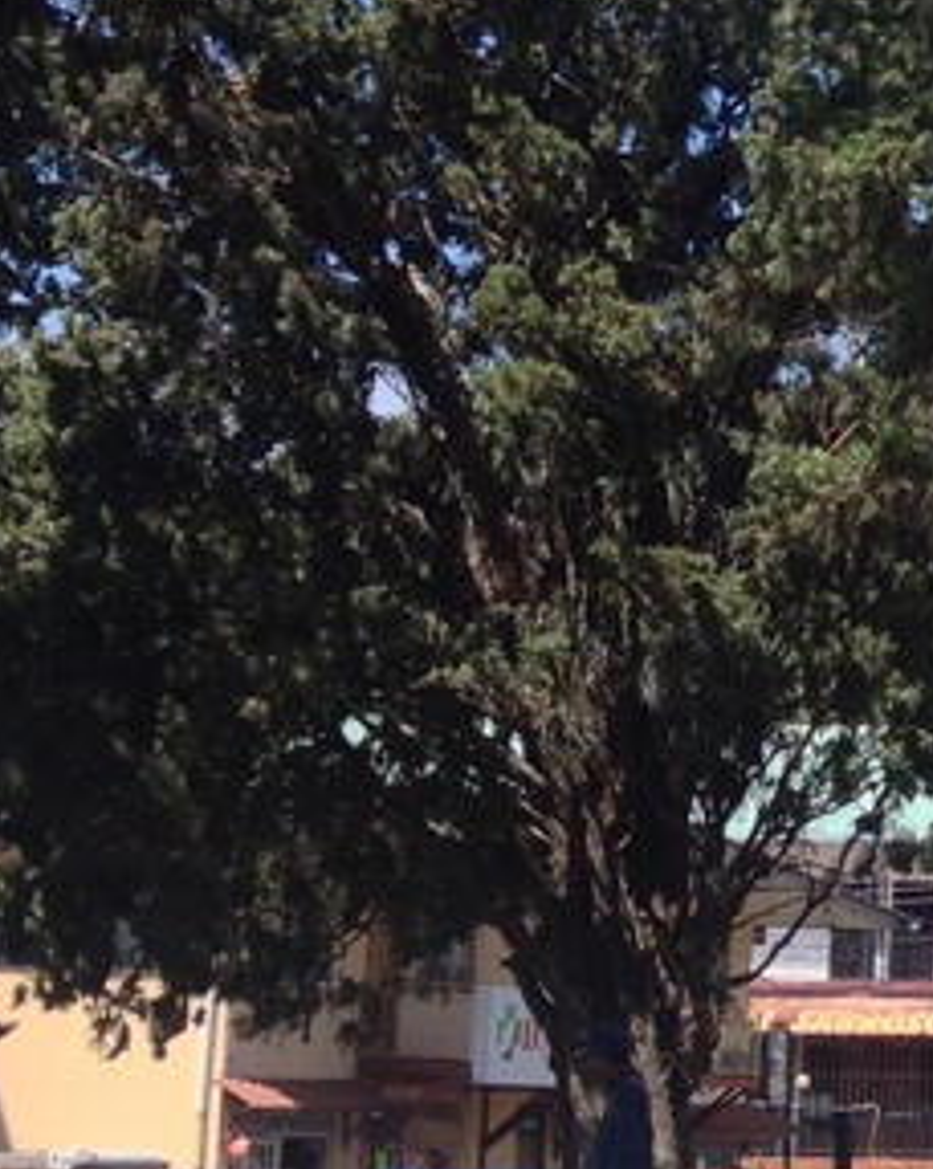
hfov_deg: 9.7
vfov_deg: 13.5
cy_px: 729
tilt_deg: +2.5
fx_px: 4944
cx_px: 2151
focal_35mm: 143
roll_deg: -0.9
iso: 50
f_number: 2.4
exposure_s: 1/824
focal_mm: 4.28
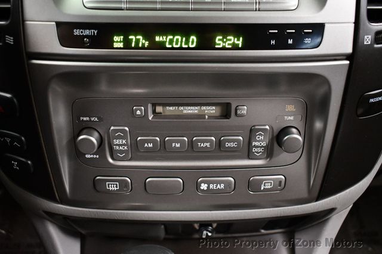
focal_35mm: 33
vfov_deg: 39.9
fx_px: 350
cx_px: 191
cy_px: 127
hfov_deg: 57.2
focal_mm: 22
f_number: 3.8
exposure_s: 1/60
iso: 5000
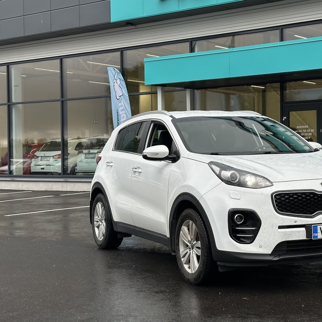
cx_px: 244
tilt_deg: +0.0
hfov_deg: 26.1
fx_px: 684
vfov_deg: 26.5
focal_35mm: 65
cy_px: 161
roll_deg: +0.7
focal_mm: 6.86
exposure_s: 1/484
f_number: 1.78
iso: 64
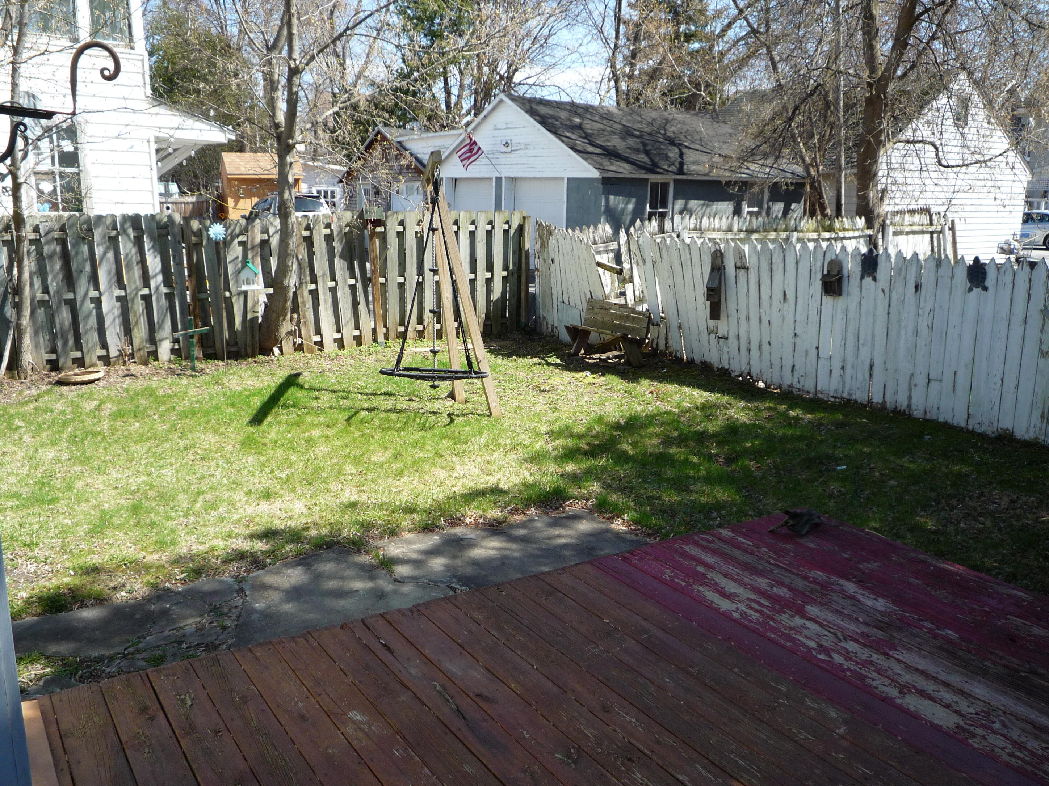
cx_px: 526
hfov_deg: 61.7
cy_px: 394
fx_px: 879
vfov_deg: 48.2
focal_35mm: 29
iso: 100
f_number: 3.1
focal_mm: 4.9
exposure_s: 1/500
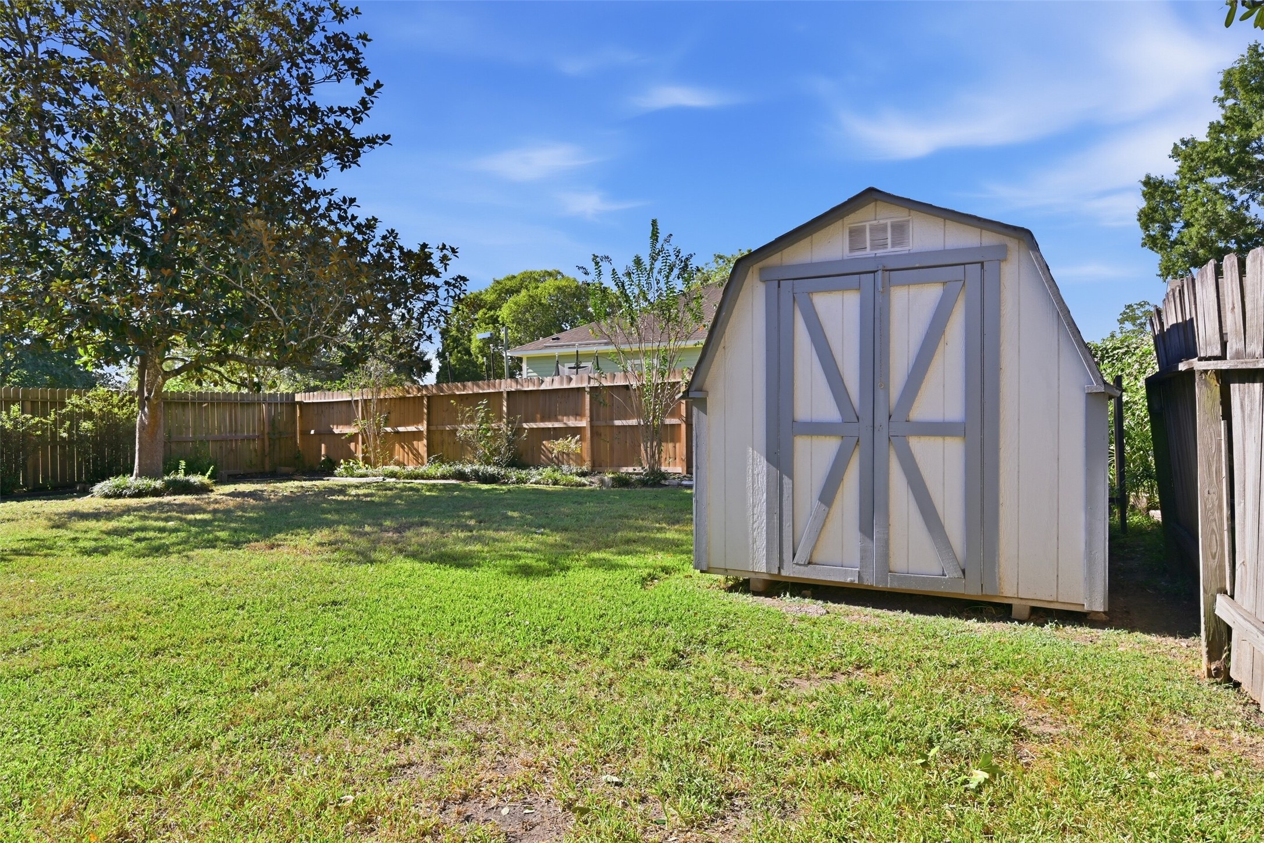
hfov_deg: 79.9
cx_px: 632
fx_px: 755
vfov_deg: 58.3
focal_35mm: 22
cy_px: 422
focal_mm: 21.5
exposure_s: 1/200
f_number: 8
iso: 64
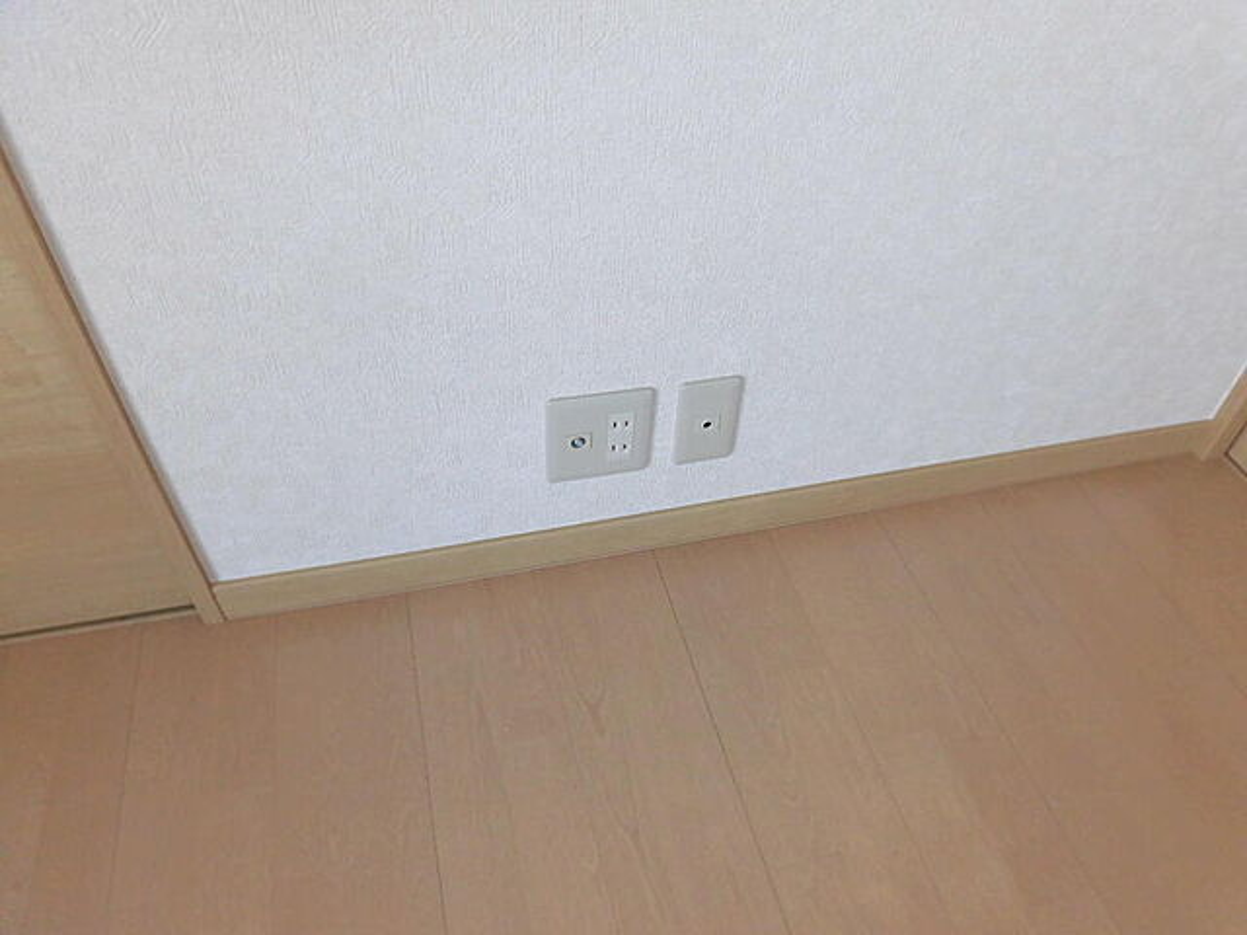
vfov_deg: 56.8
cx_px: 624
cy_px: 468
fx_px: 865
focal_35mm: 24
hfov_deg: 71.6
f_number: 3.1
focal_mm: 4.3
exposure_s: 1/60
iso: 200
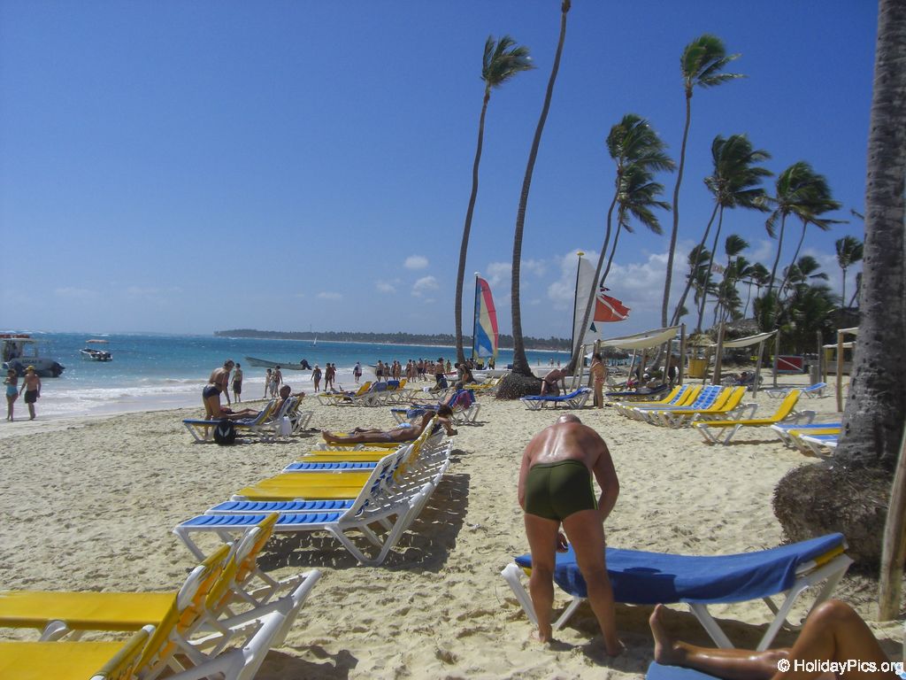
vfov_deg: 37.7
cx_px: 453
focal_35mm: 38
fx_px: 995
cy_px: 340
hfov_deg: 49.0
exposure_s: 1/400
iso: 64
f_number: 8
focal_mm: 6.2
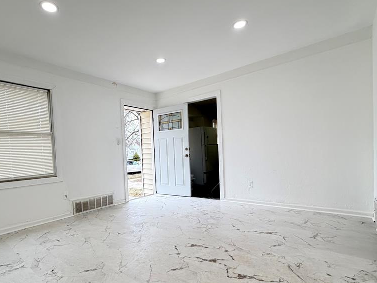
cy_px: 162
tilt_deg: -3.1
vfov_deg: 68.3
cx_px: 161
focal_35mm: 19
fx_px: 207
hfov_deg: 84.1
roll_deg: +3.4
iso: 200
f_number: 2.2
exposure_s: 1/120
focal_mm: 2.22
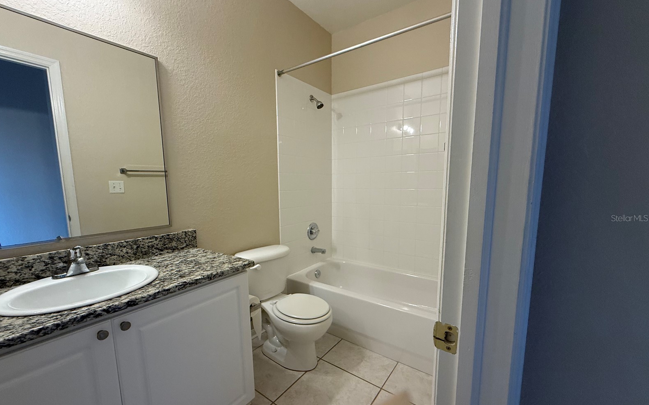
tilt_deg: -7.3
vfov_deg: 74.7
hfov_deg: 101.5
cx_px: 322
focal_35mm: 15
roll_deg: +0.4
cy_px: 218
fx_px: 265
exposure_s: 1/120
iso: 250
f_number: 2.2
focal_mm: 2.22
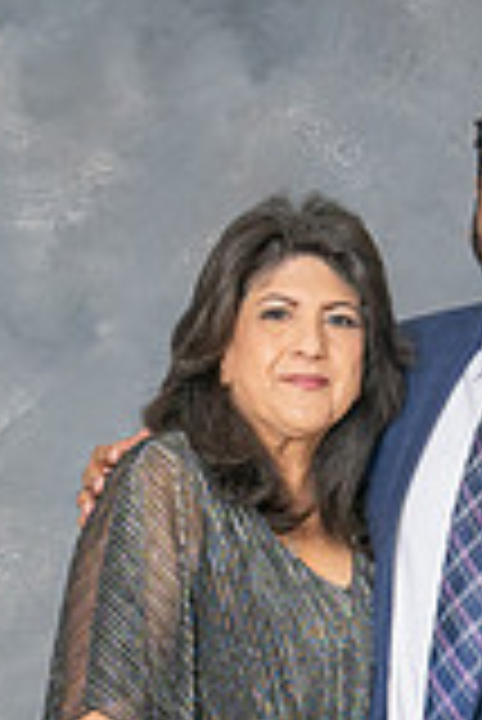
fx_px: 3206
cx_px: 108
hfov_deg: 8.6
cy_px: 824
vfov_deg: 12.6
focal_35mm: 160
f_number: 5.6
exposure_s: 1/200
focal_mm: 32.5
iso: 200
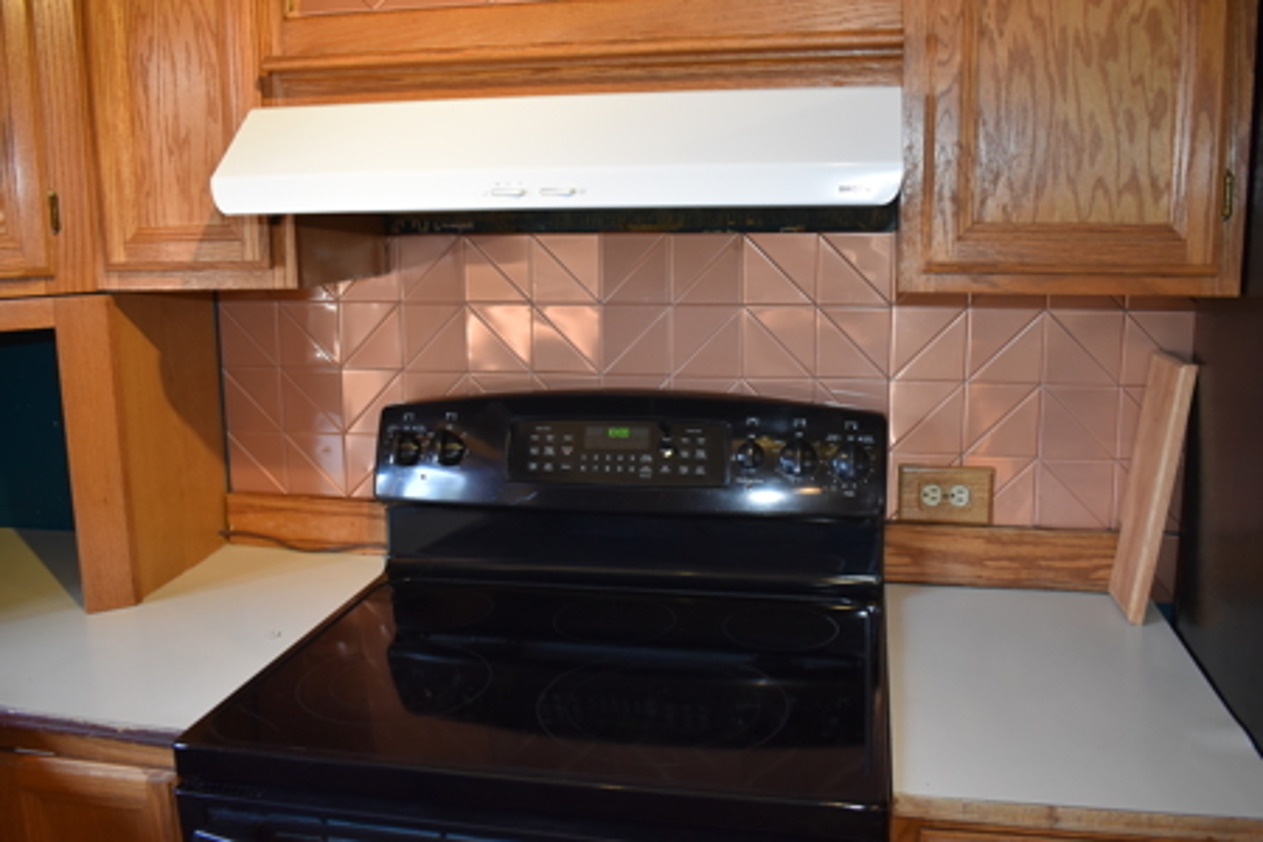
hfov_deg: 59.5
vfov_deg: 41.7
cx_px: 632
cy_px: 421
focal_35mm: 32
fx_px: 1105
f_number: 4.5
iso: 800
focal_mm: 21
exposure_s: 1/80
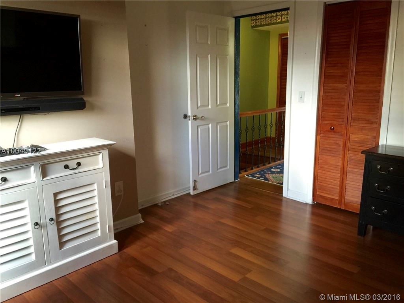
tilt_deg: -11.4
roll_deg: +0.8
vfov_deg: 48.2
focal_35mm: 29
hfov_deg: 61.7
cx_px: 202
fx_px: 338
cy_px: 152
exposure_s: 1/10
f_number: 2.2
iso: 125
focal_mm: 4.15
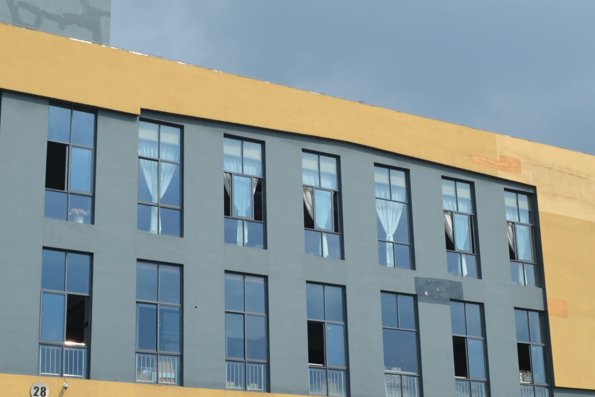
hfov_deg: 29.2
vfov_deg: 19.7
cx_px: 337
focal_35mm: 69
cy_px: 220
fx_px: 1140
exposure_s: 1/250
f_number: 8
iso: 100
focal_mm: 22
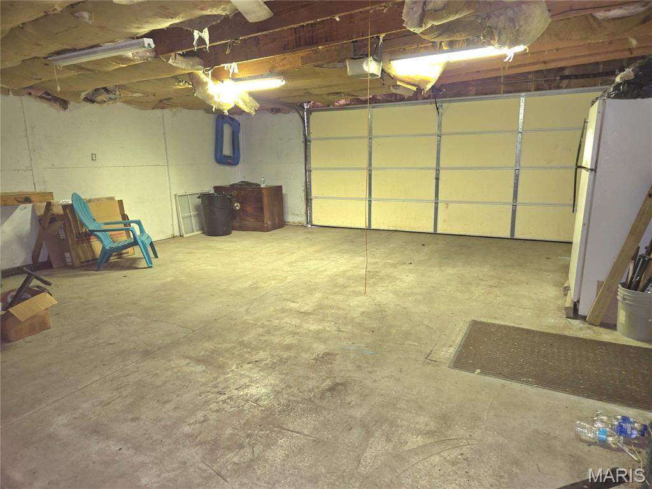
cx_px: 326
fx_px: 433
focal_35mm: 23
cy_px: 244
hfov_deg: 73.9
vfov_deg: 58.9
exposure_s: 1/12
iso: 160
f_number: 1.8
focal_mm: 5.4
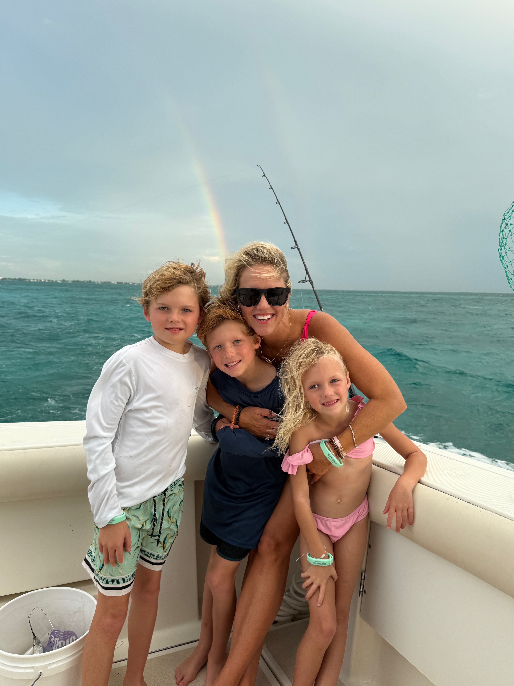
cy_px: 342
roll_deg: -1.5
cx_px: 250
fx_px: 495
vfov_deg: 69.4
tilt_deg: -4.0
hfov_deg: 54.9
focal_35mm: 25
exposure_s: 1/955
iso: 80
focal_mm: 6.76
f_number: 1.78
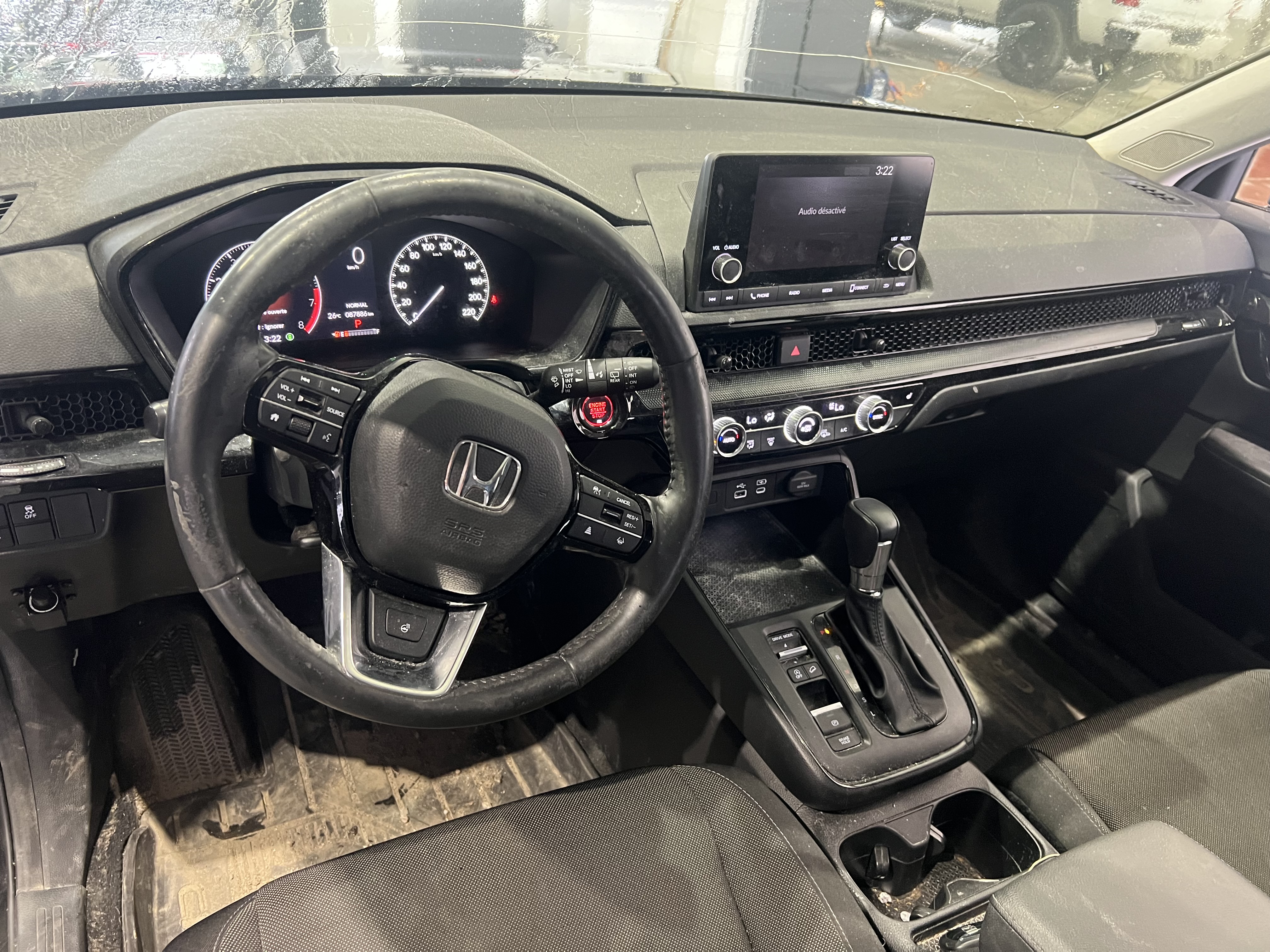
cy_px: 476
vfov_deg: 53.1
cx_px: 635
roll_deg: -7.9
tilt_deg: -31.8
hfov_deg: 67.3
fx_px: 954
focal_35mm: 26
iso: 400
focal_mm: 5.7
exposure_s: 1/40
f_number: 1.5
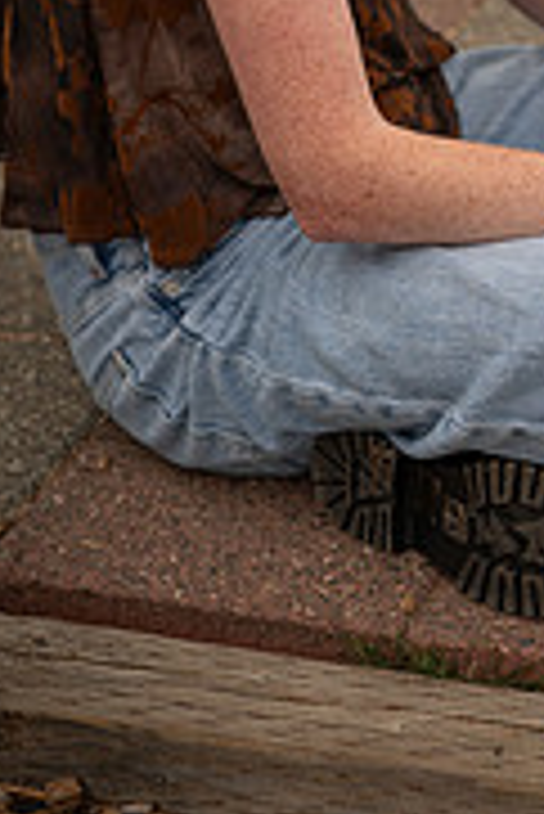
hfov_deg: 10.5
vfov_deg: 15.6
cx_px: 566
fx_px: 2918
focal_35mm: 129
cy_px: -4
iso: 100
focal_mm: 52
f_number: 2.8
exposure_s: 1/500
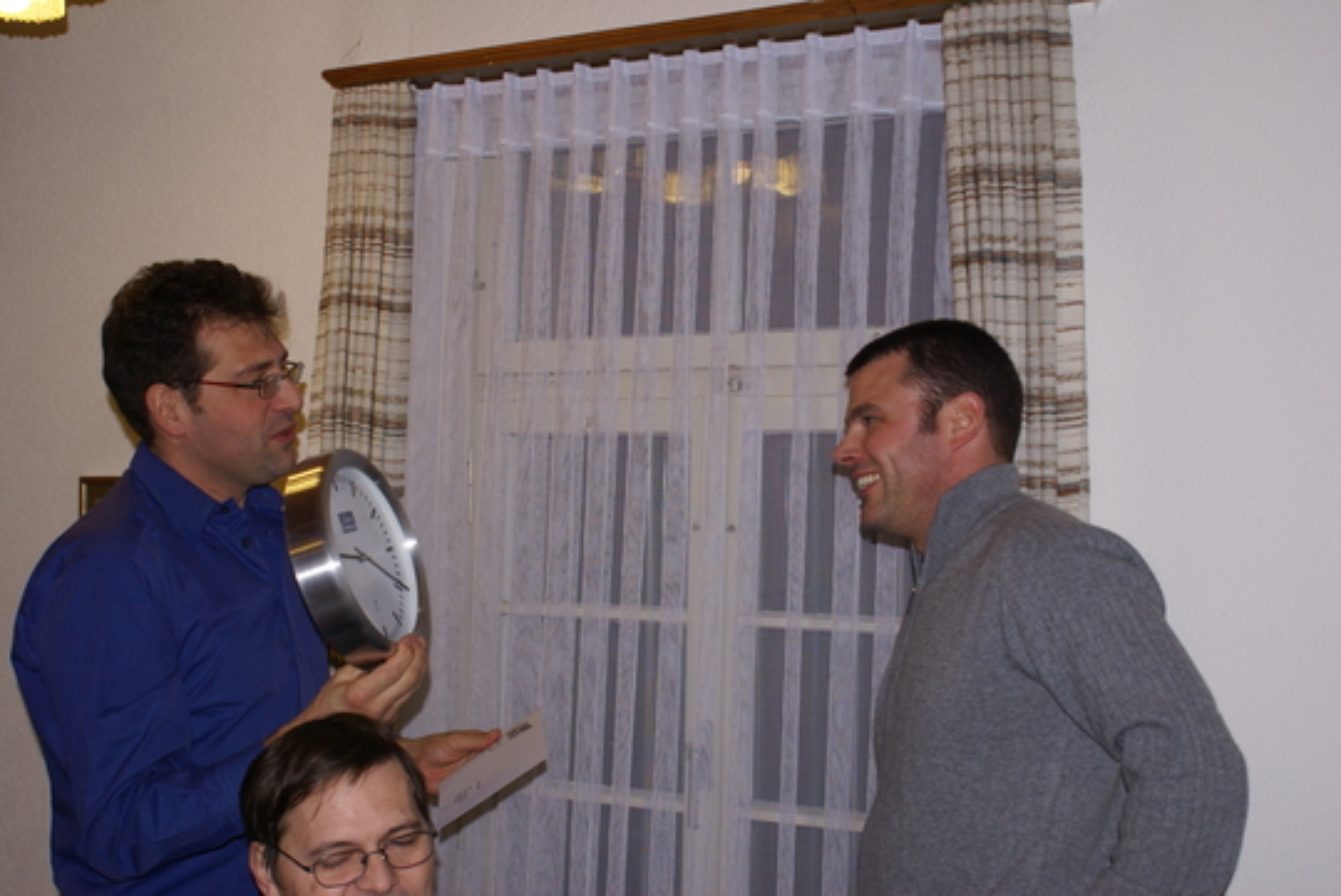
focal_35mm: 52
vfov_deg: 25.8
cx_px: 670
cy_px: 448
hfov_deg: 37.8
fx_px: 1957
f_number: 5.6
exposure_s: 1/60
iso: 400
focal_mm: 35
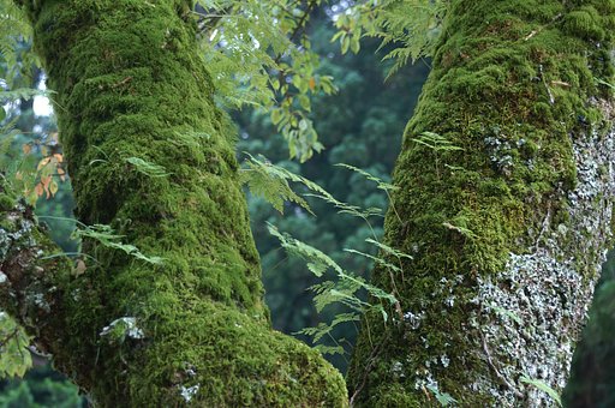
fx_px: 1536
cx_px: 308
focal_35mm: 90
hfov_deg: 22.6
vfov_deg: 15.1
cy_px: 204
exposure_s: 1/60
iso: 200
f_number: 4.5
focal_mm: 60
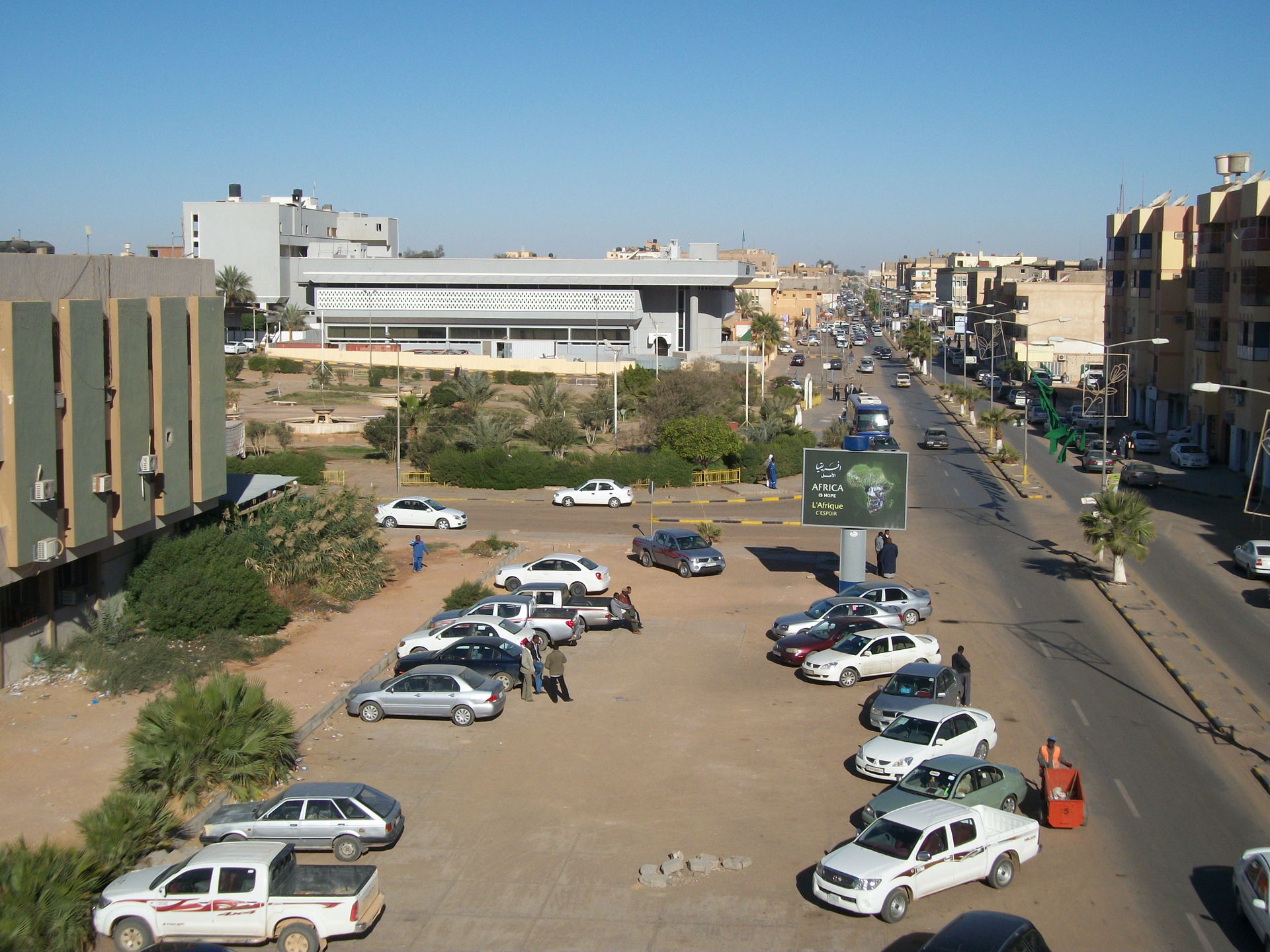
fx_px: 1834
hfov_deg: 38.2
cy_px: 476
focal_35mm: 50
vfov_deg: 29.1
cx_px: 635
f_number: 11.2
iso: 80
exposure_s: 1/200
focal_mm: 8.8
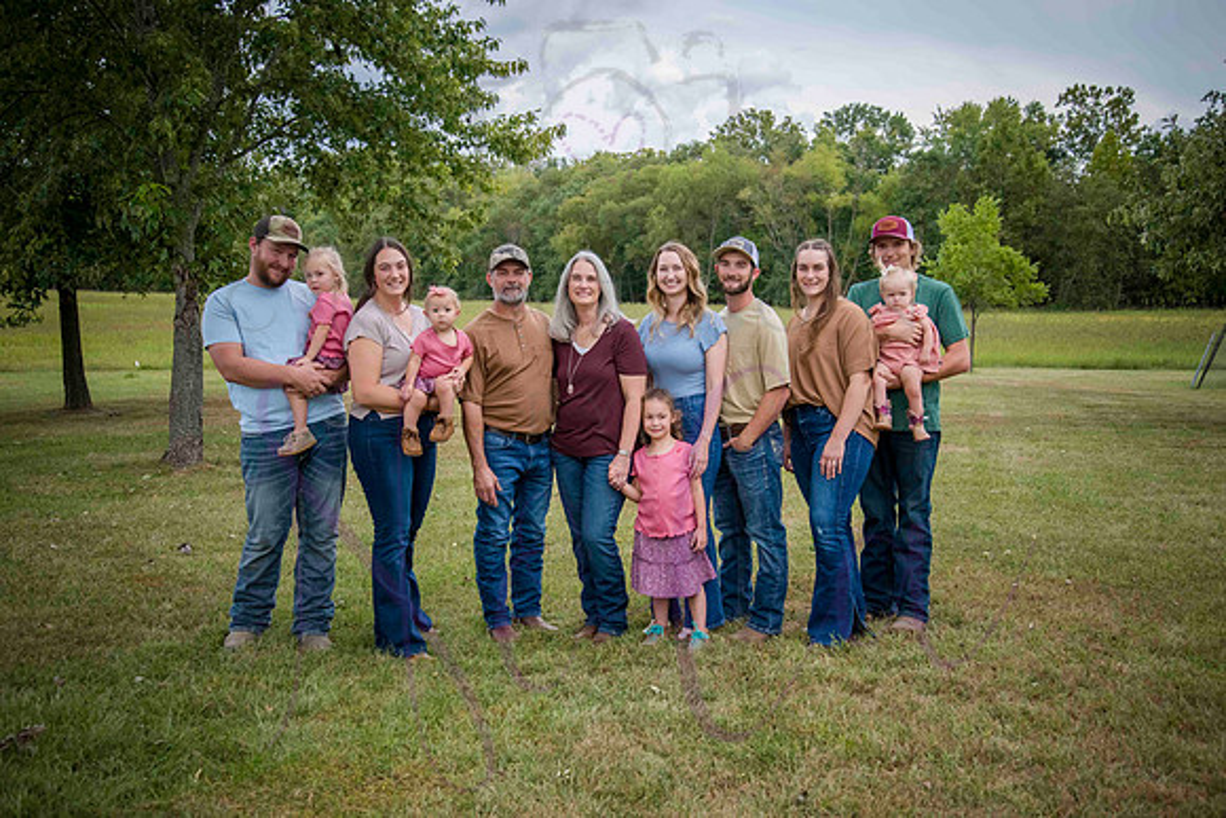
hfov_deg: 50.7
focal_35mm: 38
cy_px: 409
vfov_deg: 35.1
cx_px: 613
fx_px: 1294
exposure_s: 1/500
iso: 400
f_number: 5.6
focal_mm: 38
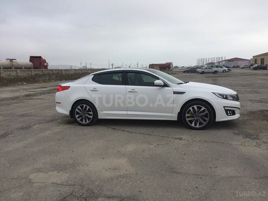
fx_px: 225
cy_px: 100
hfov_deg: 61.7
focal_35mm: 29
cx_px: 134
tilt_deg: -4.9
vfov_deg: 48.2
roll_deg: +1.9
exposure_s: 1/565
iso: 32
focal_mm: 4.15
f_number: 2.2
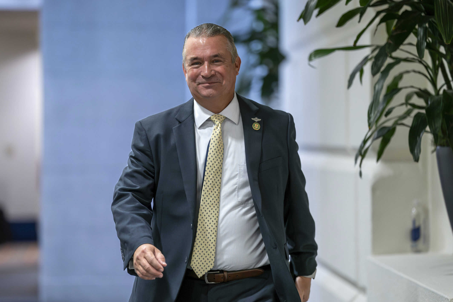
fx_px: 1699
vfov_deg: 10.2
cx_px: 226
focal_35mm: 135
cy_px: 151
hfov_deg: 15.2
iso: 2000
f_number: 1.8
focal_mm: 135
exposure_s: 1/400
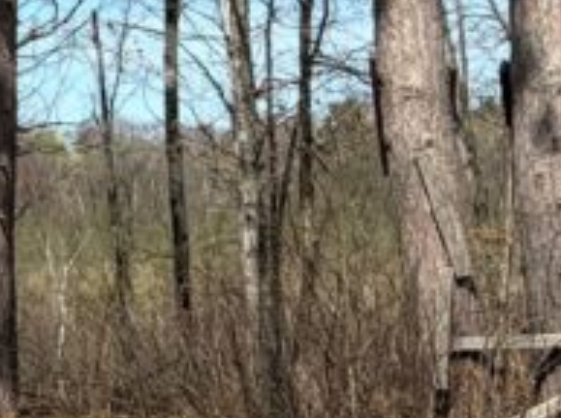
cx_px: -664
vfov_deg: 10.2
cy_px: -6
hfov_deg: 11.8
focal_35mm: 144
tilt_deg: +6.8
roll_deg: +2.6
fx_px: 2329
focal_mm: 5.96
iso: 64
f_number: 1.6
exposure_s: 1/3448
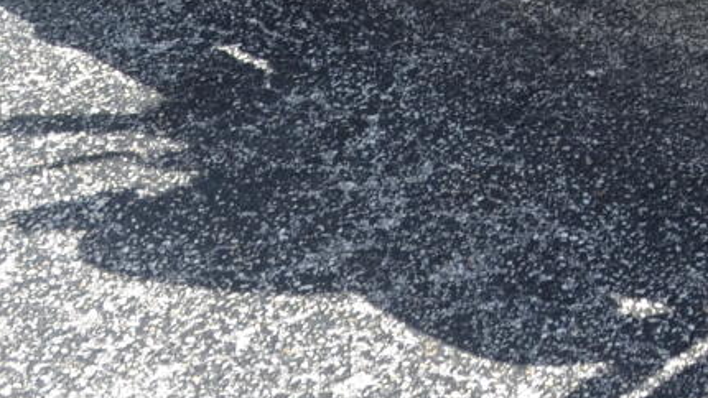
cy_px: -529
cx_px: 1013
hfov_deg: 13.9
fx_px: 2741
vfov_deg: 7.8
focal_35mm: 146
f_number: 6.3
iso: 100
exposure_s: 1/160
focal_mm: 20
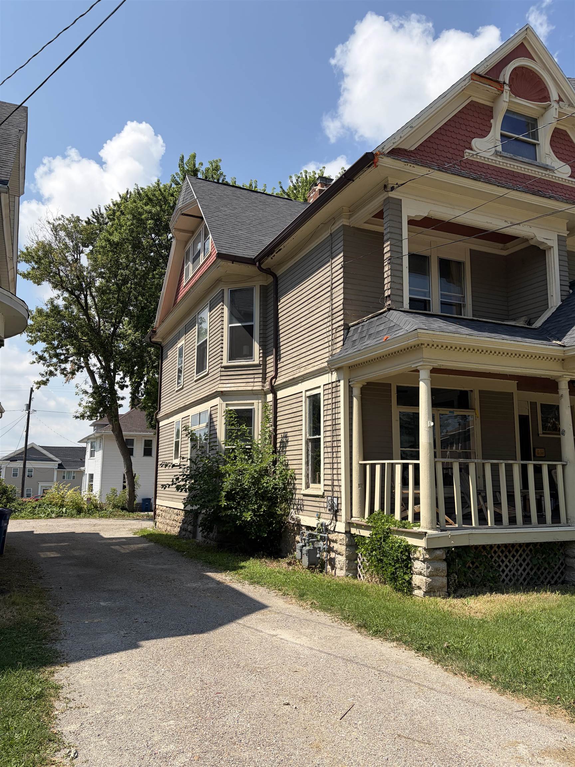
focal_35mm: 26
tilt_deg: +9.4
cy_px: 384
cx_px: 288
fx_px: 576
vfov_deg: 67.3
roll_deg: +0.1
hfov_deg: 53.1
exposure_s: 1/3831
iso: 50
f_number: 1.6
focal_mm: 5.96
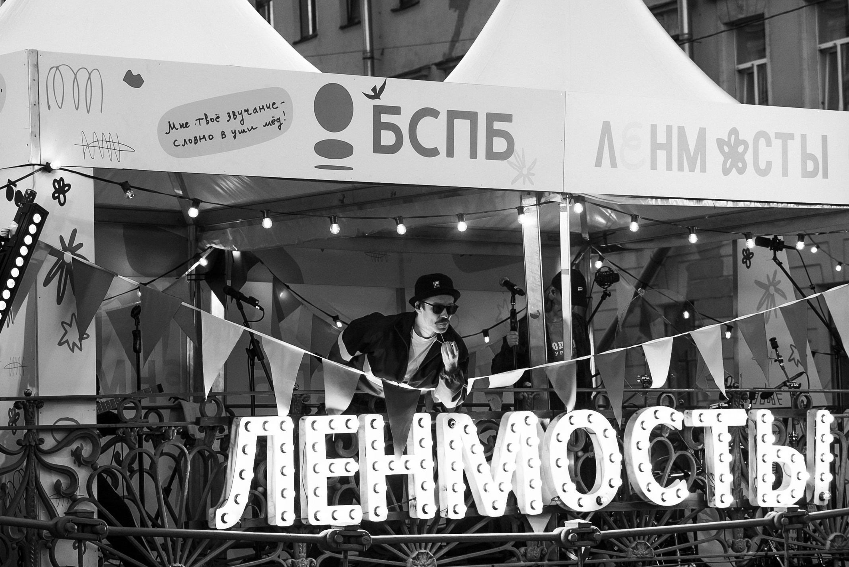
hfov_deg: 15.1
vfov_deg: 10.1
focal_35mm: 136
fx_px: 3209
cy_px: 334
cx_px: 419
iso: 200
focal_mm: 75
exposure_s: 1/400
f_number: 5
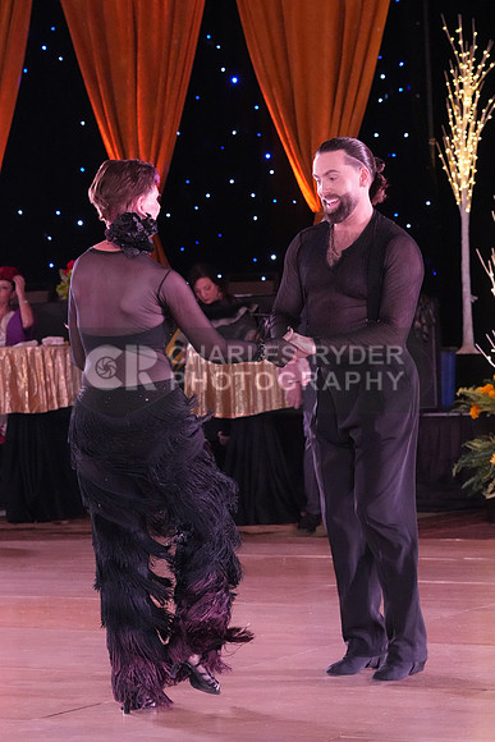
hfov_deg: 11.2
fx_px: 2535
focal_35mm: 123
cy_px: 371
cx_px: 248
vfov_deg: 16.6
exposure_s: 1/320
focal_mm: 82
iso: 8000
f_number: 5.6
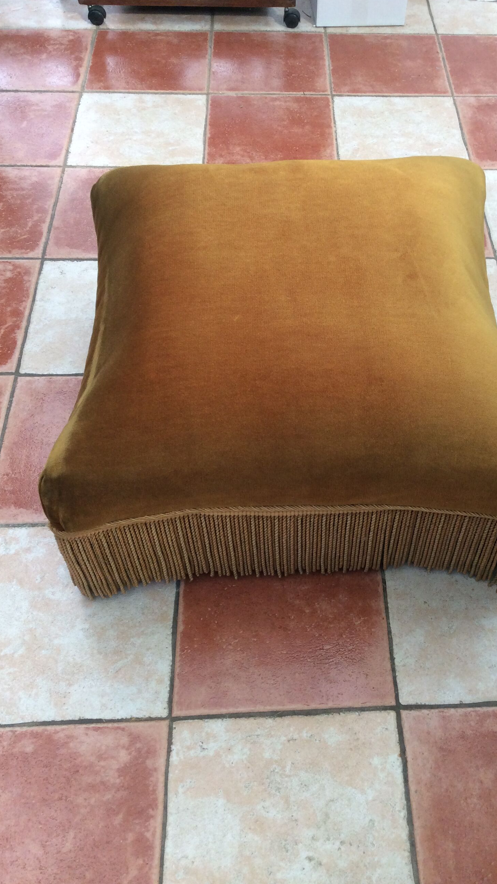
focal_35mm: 35
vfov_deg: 56.6
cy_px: 440
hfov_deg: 33.5
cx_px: 319
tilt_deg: -53.7
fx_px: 820
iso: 50
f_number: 2.4
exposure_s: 1/100
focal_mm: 3.3
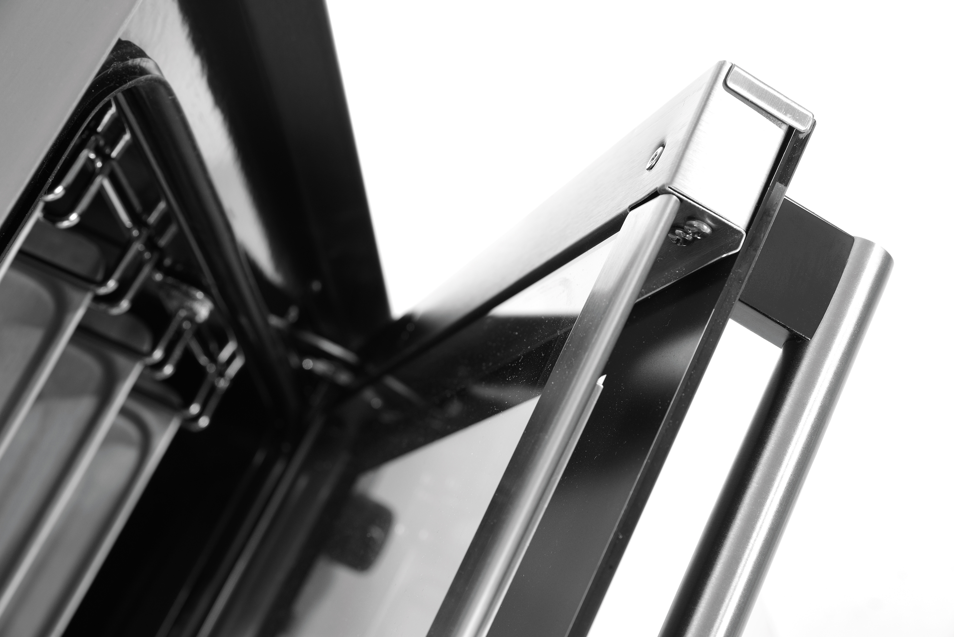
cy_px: 318
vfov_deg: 19.5
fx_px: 1855
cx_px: 477
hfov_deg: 28.8
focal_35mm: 70
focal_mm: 70
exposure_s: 1/40
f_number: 9
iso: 200
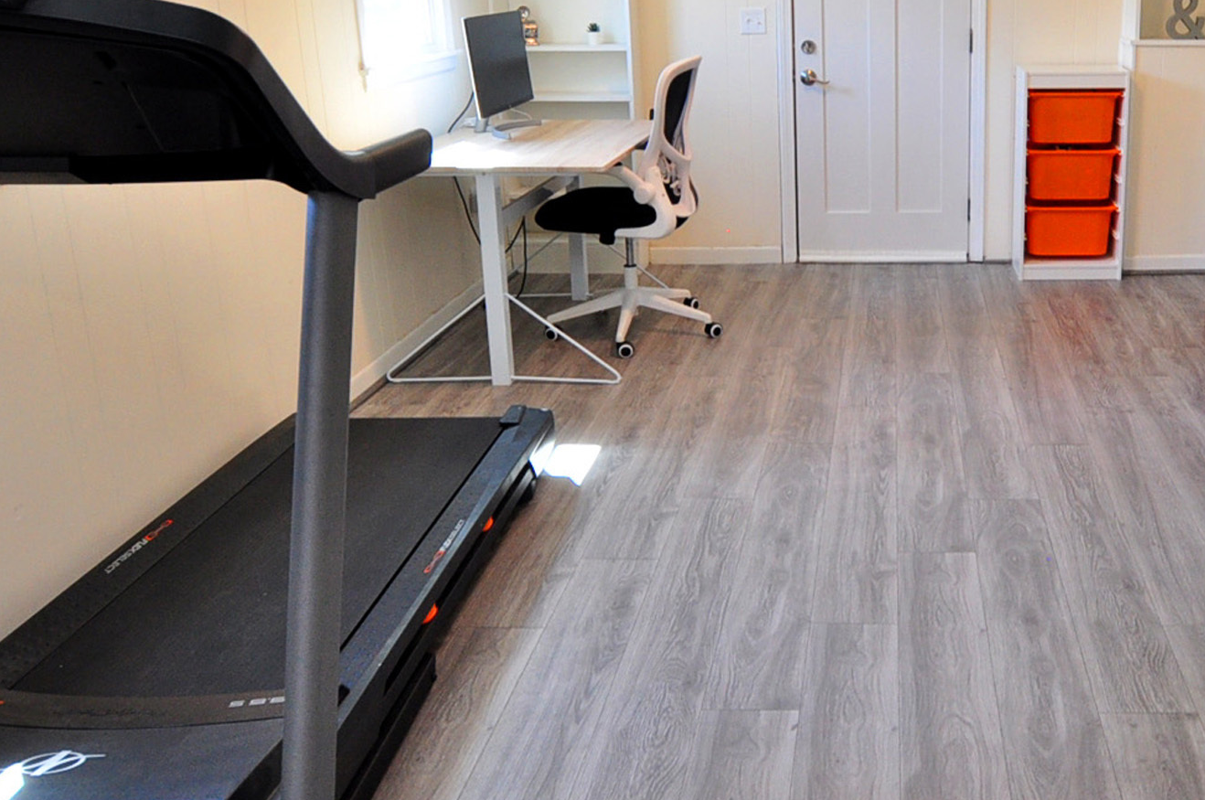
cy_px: 242
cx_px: 871
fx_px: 1103
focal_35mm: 33
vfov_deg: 39.2
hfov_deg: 55.1
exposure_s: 1/30
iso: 640
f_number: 5
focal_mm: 10
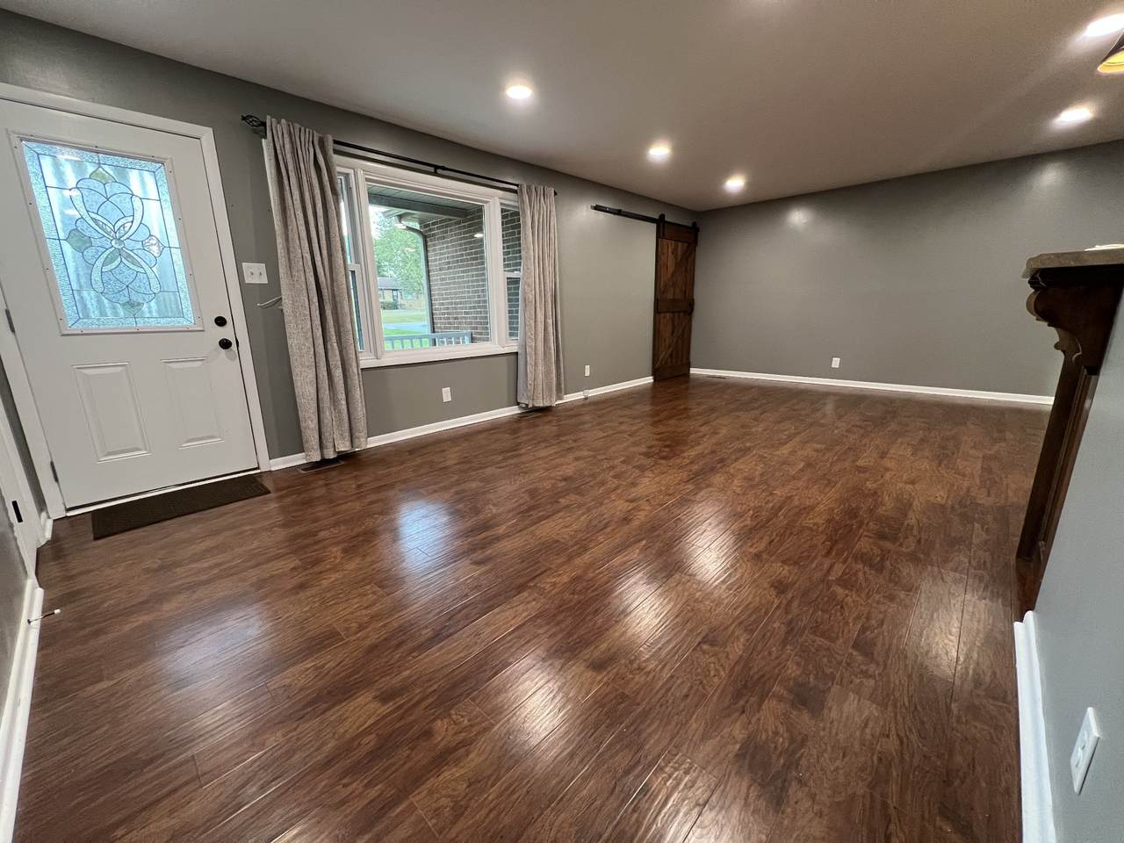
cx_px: 562
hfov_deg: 106.2
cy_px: 422
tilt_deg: -13.4
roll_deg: +1.1
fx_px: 422
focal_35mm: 13
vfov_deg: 89.9
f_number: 1.8
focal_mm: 1.57
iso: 320
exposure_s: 1/60
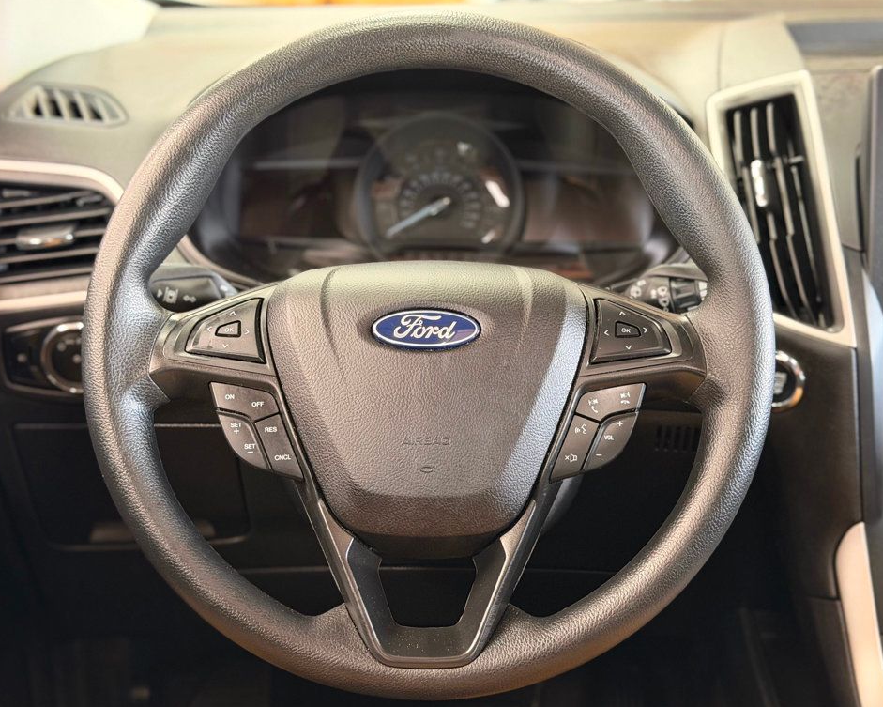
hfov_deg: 36.7
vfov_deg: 29.7
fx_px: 1333
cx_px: 435
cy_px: 356
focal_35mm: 51
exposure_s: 1/40
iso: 400
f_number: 1.78
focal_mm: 6.76
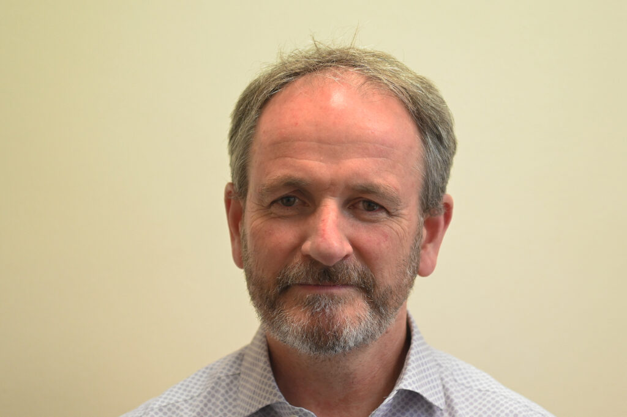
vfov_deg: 17.5
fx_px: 1358
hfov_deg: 26.0
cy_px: 208
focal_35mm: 78
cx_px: 314
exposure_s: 1/125
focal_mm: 52
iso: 1600
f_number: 2.8
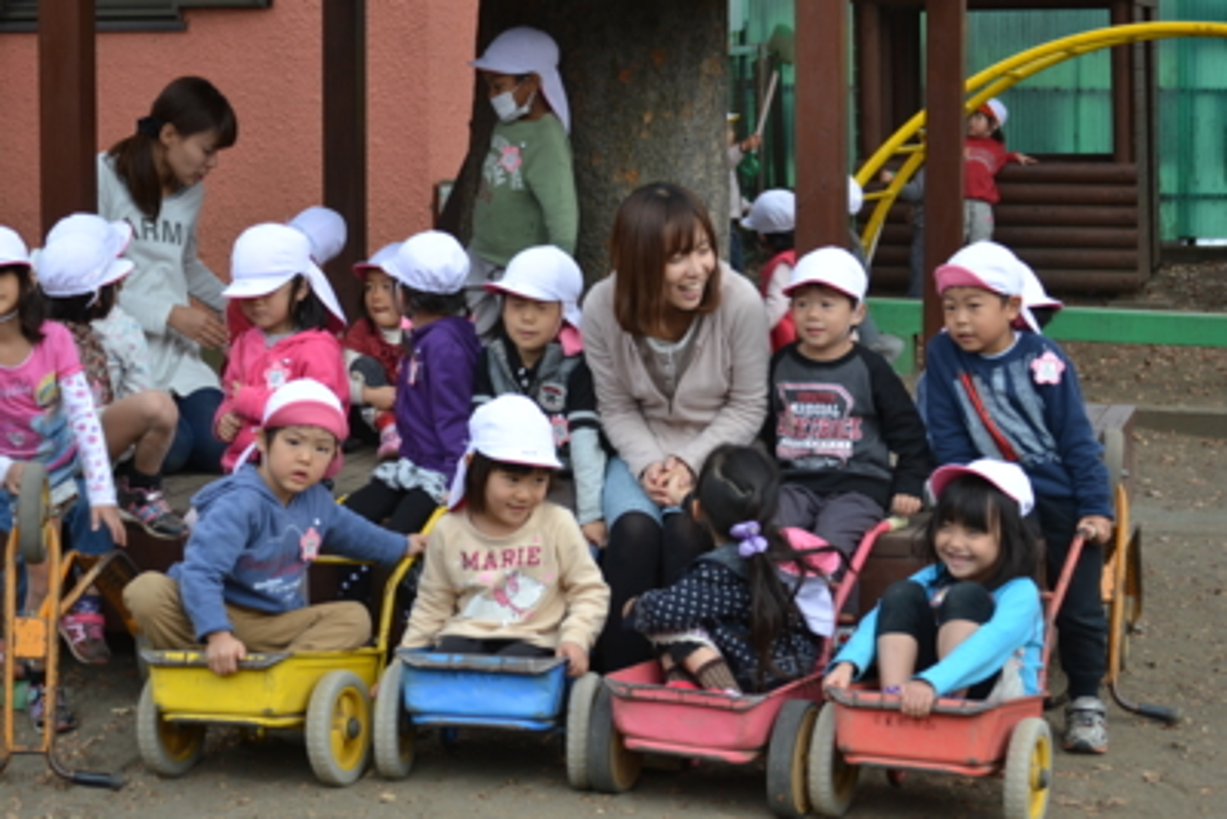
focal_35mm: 82
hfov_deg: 24.6
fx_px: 2813
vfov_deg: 16.6
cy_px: 410
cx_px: 614
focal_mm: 55
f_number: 5.6
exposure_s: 1/125
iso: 160
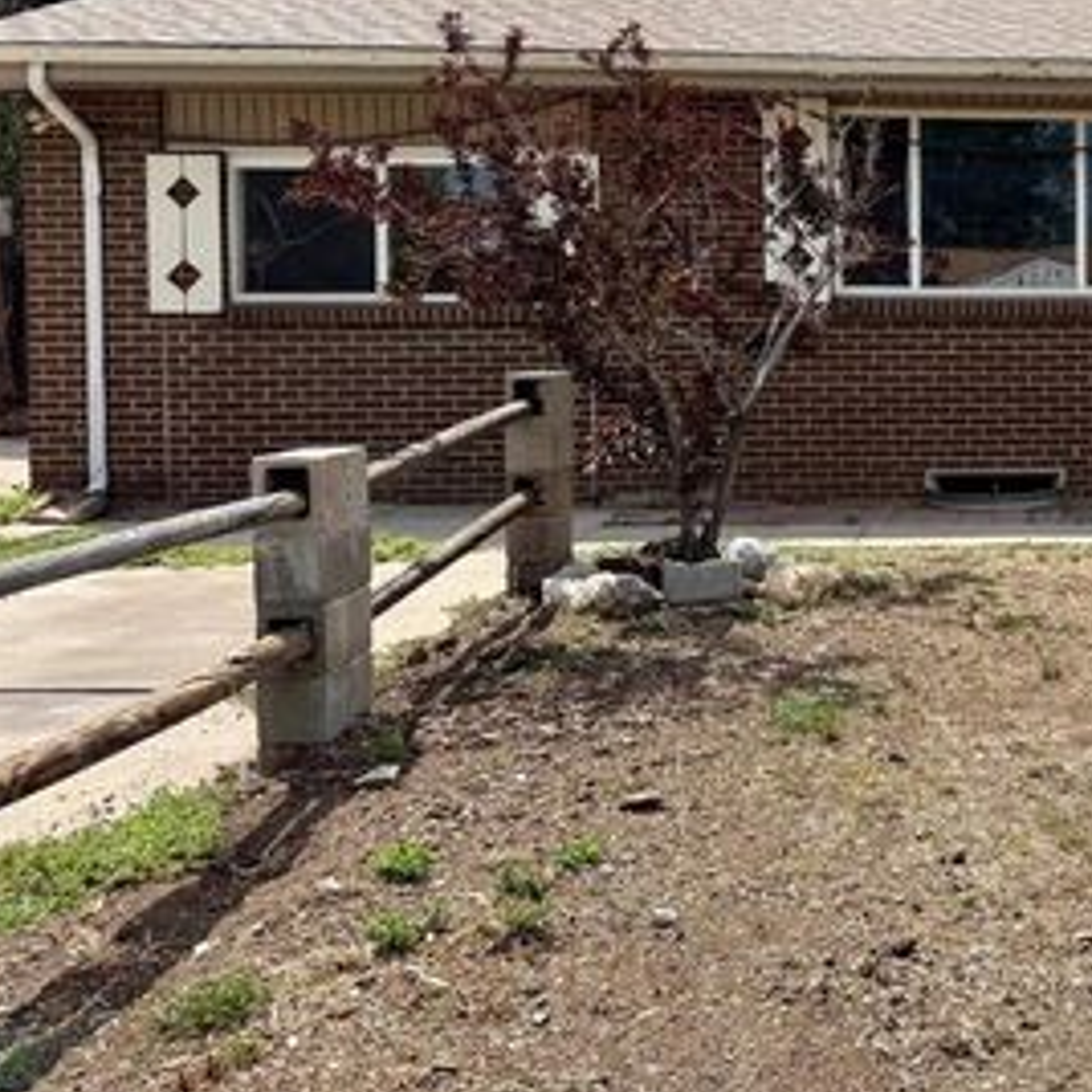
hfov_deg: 32.4
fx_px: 1677
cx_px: 1157
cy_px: 369
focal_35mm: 47
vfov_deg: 35.7
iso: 100
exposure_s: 1/4673
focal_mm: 6.76
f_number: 1.78
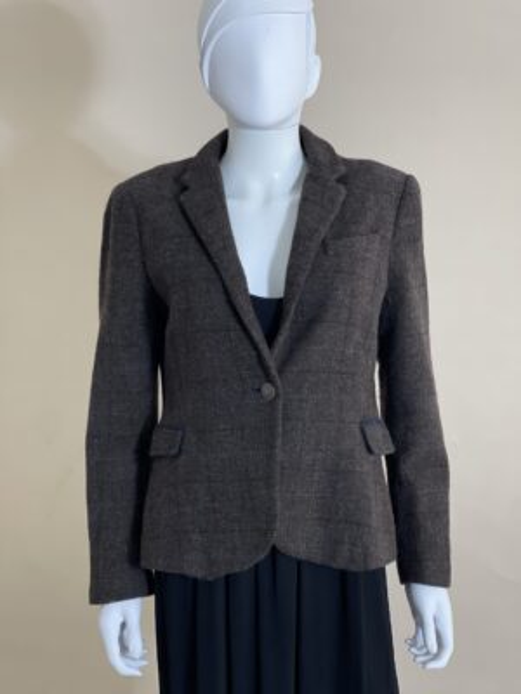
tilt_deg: -5.2
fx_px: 1284
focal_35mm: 64
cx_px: 260
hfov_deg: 22.9
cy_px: 347
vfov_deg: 30.3
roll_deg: -0.5
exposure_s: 1/121
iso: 160
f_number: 2.2
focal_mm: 7.5
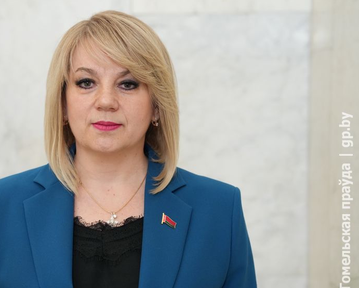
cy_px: 148
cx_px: 113
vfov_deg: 17.9
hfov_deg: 22.1
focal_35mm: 86
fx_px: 914
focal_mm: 66
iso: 2500
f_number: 2.8
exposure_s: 1/250
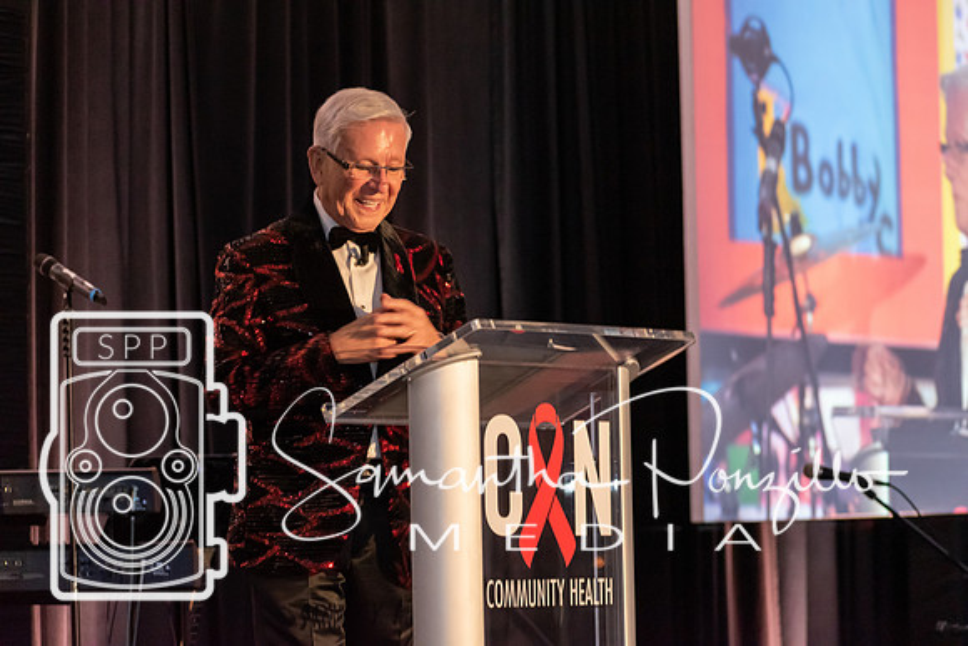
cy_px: 323
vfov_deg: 10.8
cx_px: 484
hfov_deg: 16.1
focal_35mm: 128
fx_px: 3429
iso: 2800
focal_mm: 85
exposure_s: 1/60
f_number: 4.8
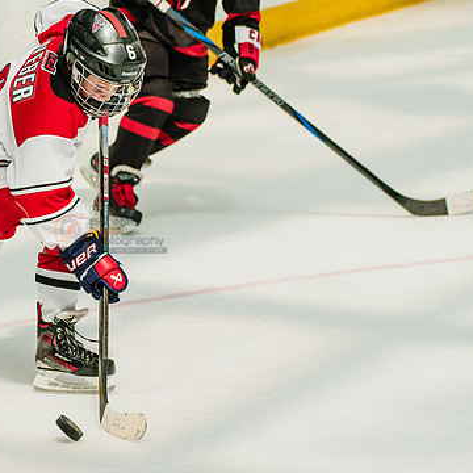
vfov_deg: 6.0
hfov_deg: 6.0
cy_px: 241
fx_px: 4514
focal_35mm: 292
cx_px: 148
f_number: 4
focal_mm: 148
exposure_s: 1/4000
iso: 1600
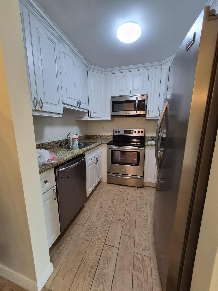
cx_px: 109
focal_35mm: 13
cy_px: 146
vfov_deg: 106.2
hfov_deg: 89.9
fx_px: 109
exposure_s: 1/60
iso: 200
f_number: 2.2
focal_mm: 1.74
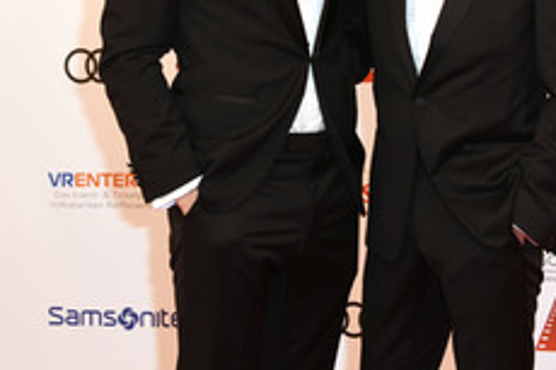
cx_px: 347
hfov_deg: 18.9
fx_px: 1667
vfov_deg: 12.5
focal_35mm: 108
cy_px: 19
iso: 320
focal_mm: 55
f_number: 6.3
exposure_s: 1/160
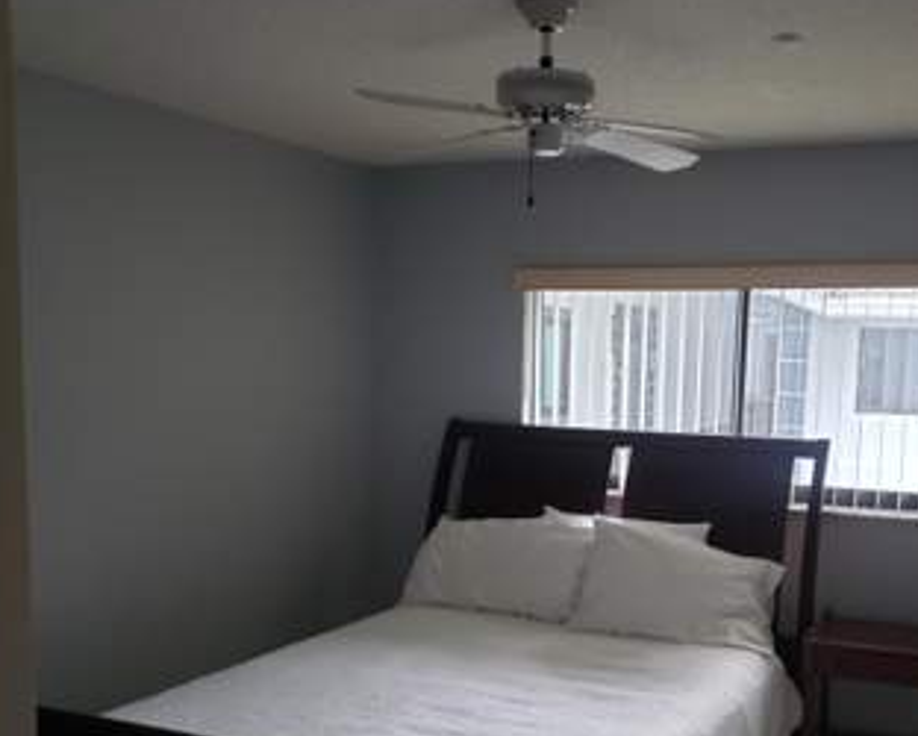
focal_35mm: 39
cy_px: 490
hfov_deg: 46.3
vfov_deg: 37.8
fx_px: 1060
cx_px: 583
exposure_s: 1/39
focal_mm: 4.3
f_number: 1.5
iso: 200
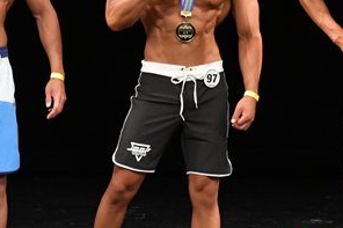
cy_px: 111
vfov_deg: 2.2
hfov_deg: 3.3
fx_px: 5980
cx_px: 185
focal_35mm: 628
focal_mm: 160
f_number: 5.6
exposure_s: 1/400
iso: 3200
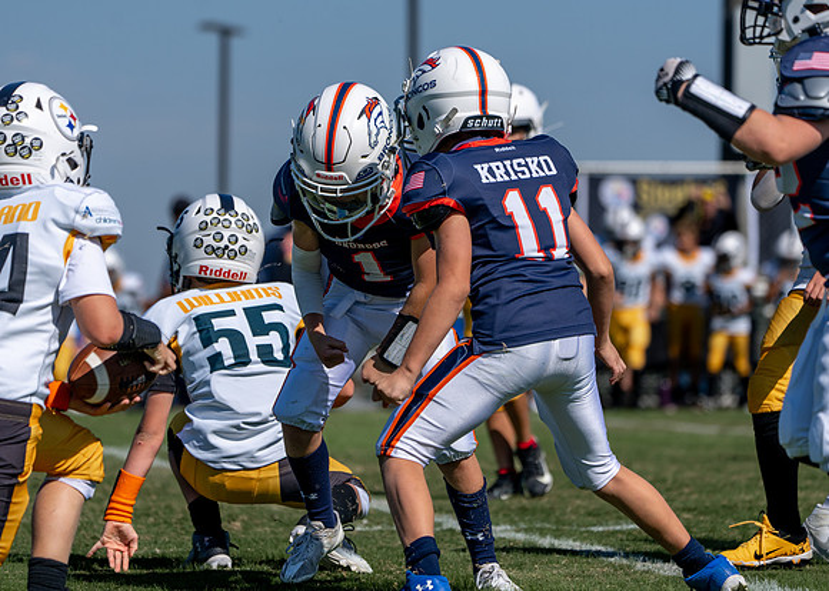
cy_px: 279
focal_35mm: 272
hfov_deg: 7.4
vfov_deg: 5.3
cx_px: 405
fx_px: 6413
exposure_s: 1/2000
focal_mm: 244
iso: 125
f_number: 5.6
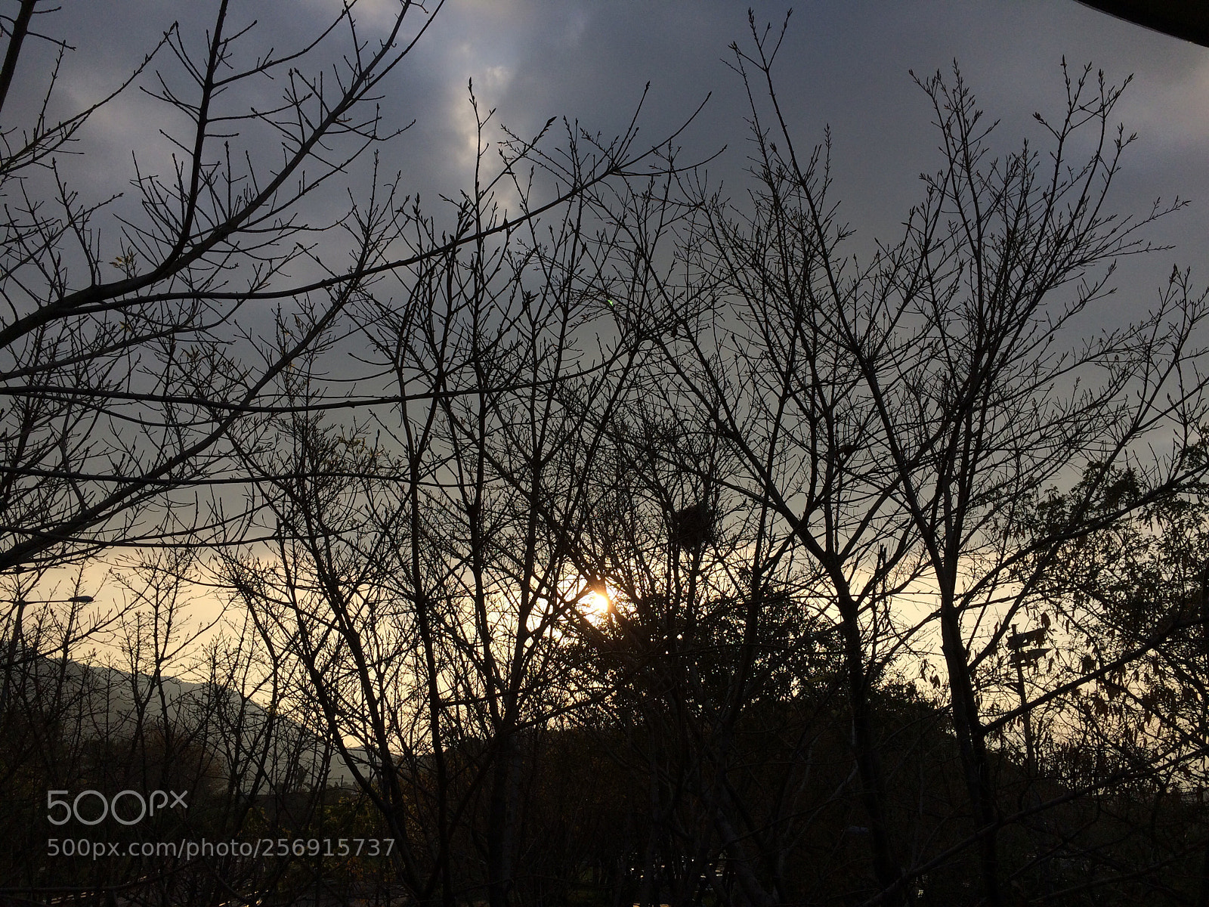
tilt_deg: +19.2
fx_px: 1013
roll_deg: +0.0
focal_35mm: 29
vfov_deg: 48.2
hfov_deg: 61.7
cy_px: 454
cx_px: 604
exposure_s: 1/2740
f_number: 2.2
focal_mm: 4.15
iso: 32
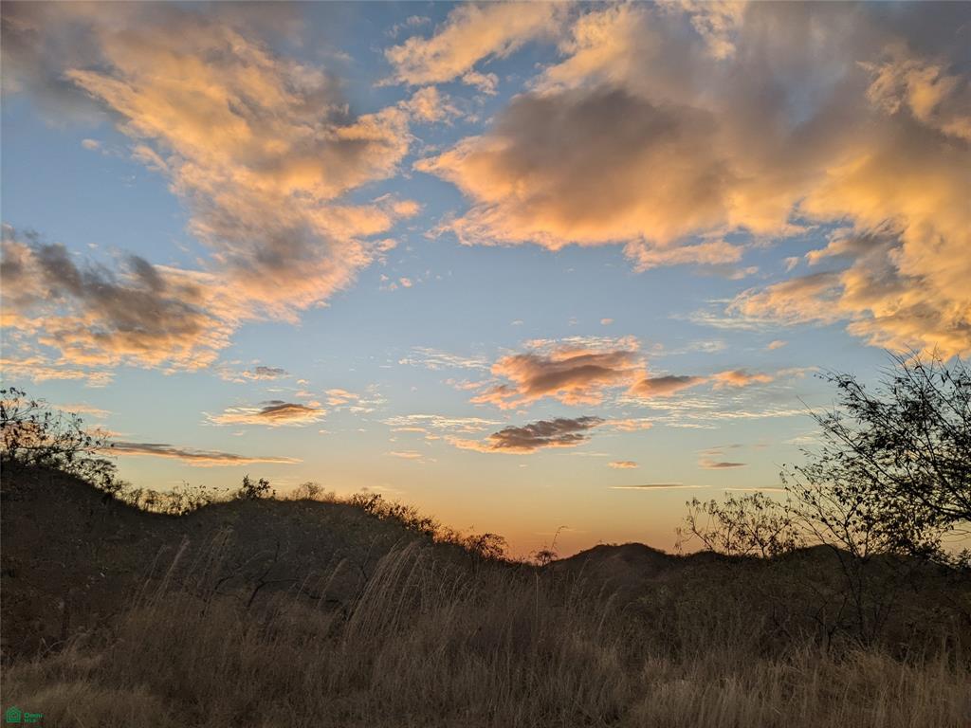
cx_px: 486
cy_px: 364
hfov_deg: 65.3
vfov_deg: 51.4
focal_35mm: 27
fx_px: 757
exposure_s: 1/1565
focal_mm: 4.44
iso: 56
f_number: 1.8
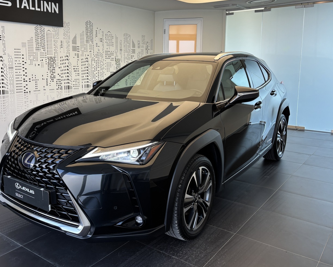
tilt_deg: -8.2
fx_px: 325
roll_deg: +0.2
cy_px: 108
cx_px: 131
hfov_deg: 53.8
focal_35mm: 33
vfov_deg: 44.3
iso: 64
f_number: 1.6
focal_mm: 5.96
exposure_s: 1/100
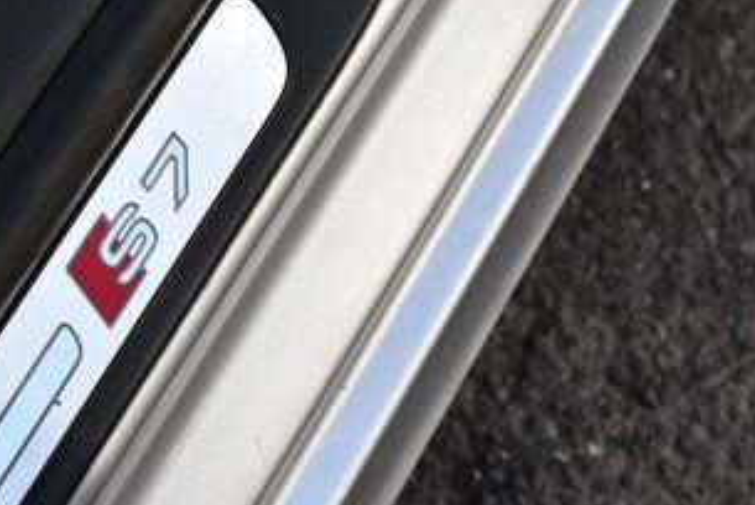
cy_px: 202
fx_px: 2771
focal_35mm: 132
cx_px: 205
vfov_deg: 10.4
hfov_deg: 15.5
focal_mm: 42
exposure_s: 1/250
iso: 200
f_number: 6.3
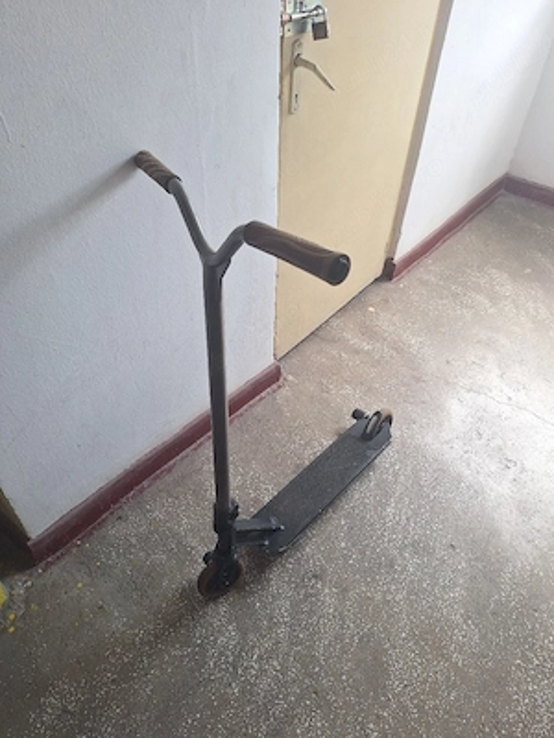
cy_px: 369
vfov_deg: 73.9
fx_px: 491
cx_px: 277
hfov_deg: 58.9
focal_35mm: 23
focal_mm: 5.54
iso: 64
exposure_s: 1/100
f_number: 1.8
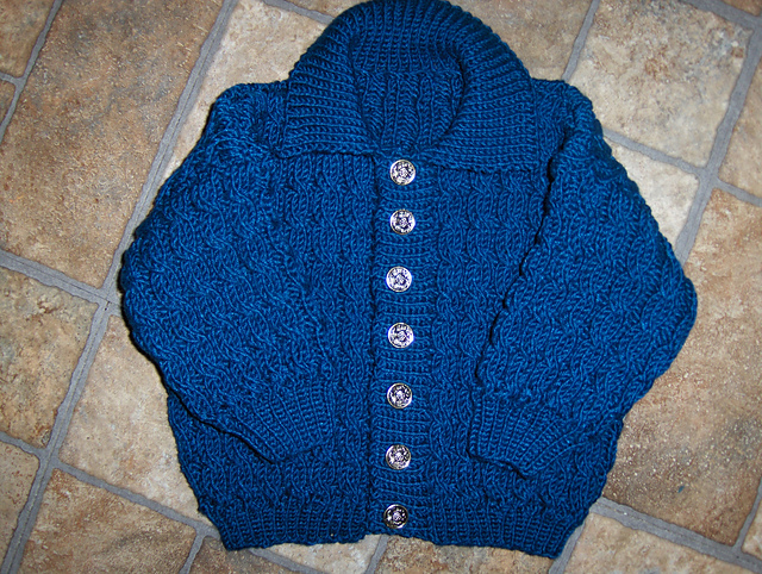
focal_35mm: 35
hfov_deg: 52.6
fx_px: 772
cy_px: 287
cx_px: 381
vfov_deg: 40.8
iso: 100
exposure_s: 1/60
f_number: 2.8
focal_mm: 7.5
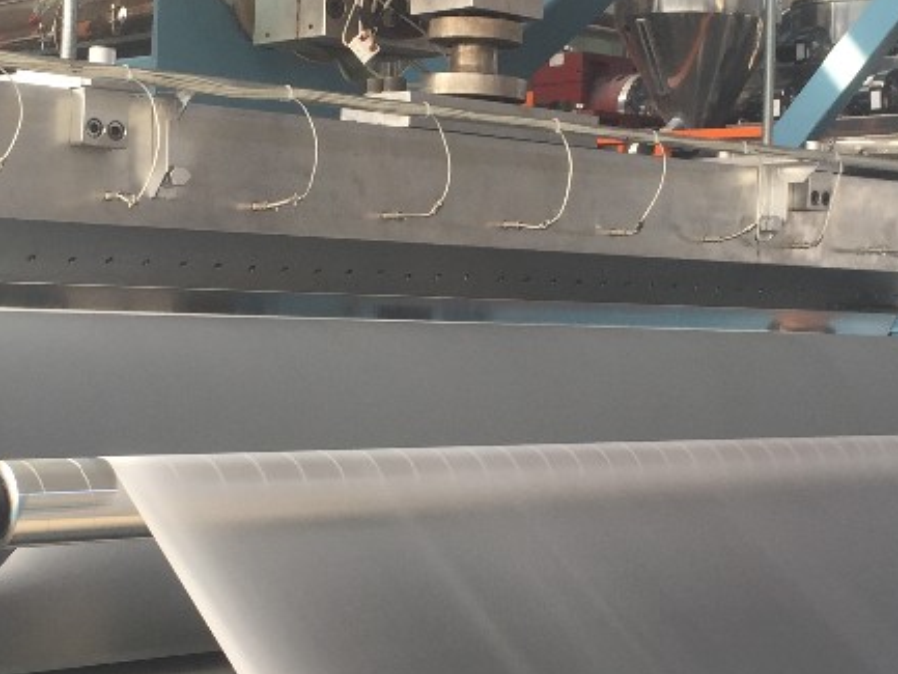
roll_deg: -3.3
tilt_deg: +0.4
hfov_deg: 29.0
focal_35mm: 67
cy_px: 301
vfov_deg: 21.9
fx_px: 1739
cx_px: 469
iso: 40
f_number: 2.2
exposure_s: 1/50
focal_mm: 4.15
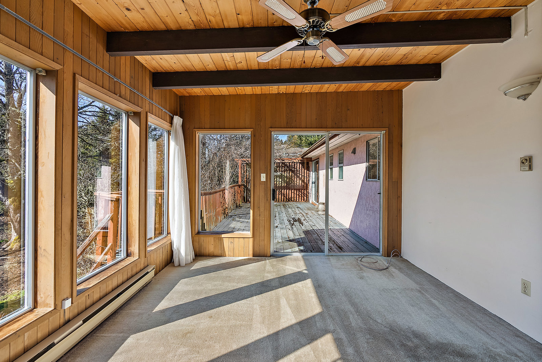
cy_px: 181
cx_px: 271
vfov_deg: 73.8
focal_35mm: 16
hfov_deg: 96.7
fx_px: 241
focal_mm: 16
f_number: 7.1
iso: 400
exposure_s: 1/60
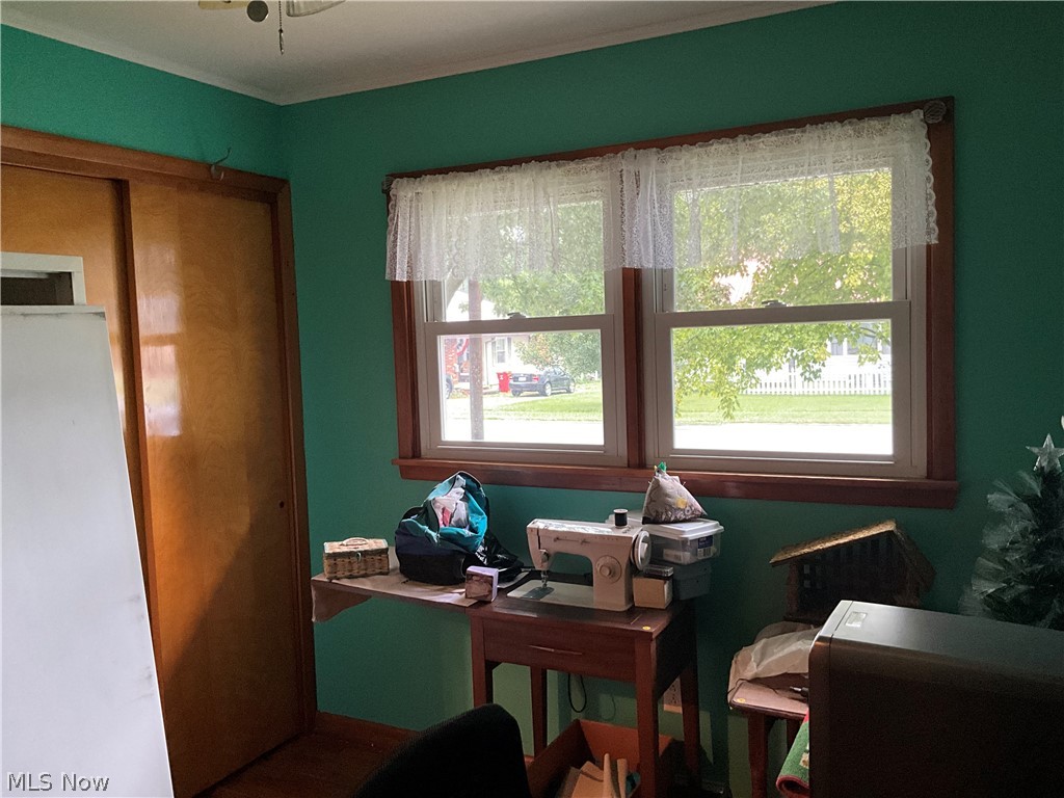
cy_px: 399
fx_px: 891
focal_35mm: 29
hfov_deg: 61.7
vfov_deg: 48.2
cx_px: 532
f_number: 1.8
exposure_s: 1/57
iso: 320
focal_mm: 3
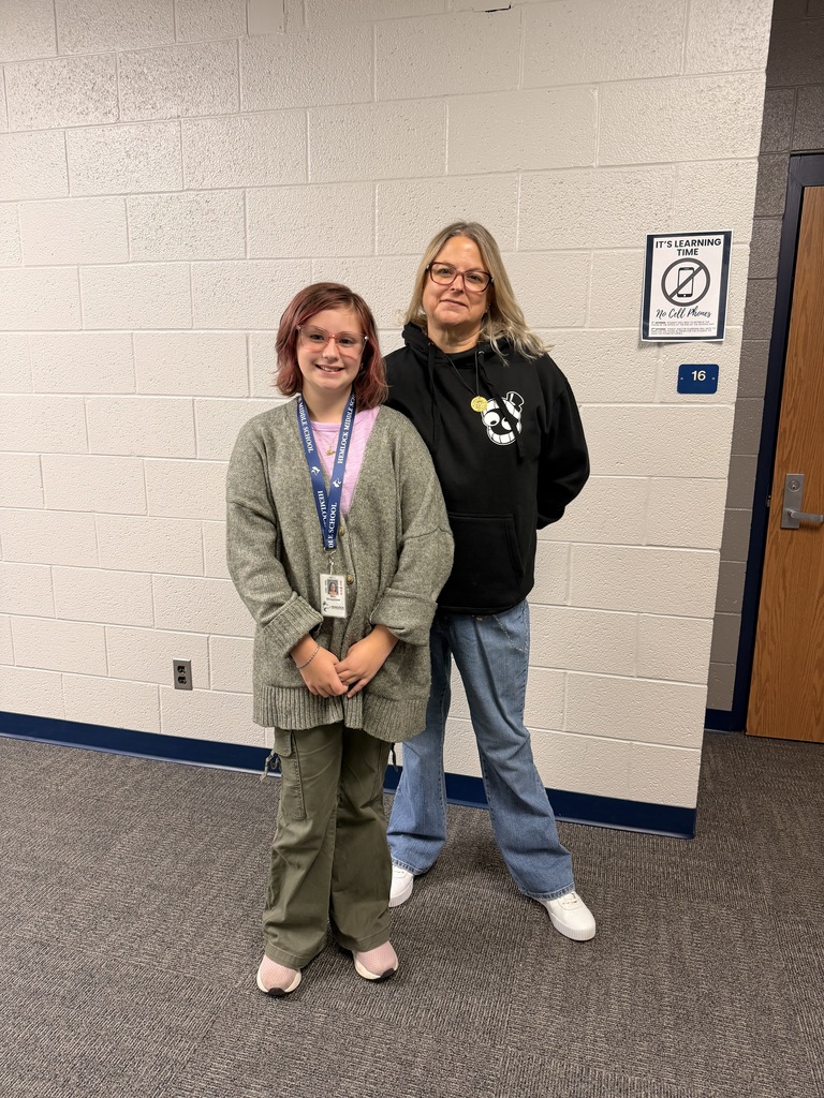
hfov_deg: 56.8
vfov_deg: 71.6
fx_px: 762
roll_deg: -0.8
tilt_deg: -12.7
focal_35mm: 24
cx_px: 412
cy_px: 549
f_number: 1.78
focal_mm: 6.76
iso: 200
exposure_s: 1/60
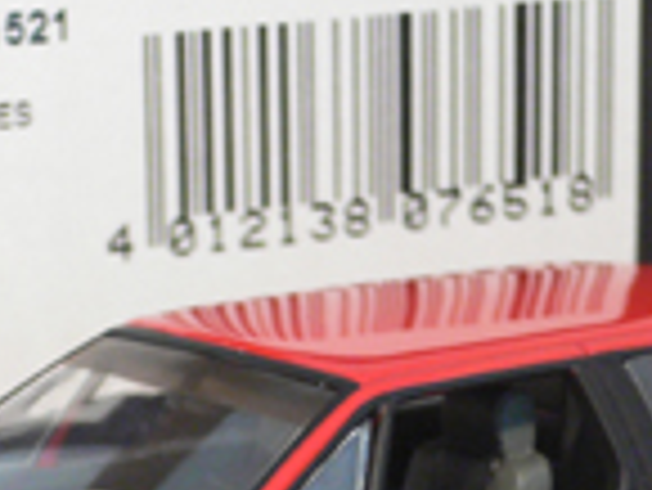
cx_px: 180
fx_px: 3846
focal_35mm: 204
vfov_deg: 7.2
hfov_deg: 9.7
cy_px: 643
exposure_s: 1/8
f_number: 4.2
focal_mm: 12.3
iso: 200
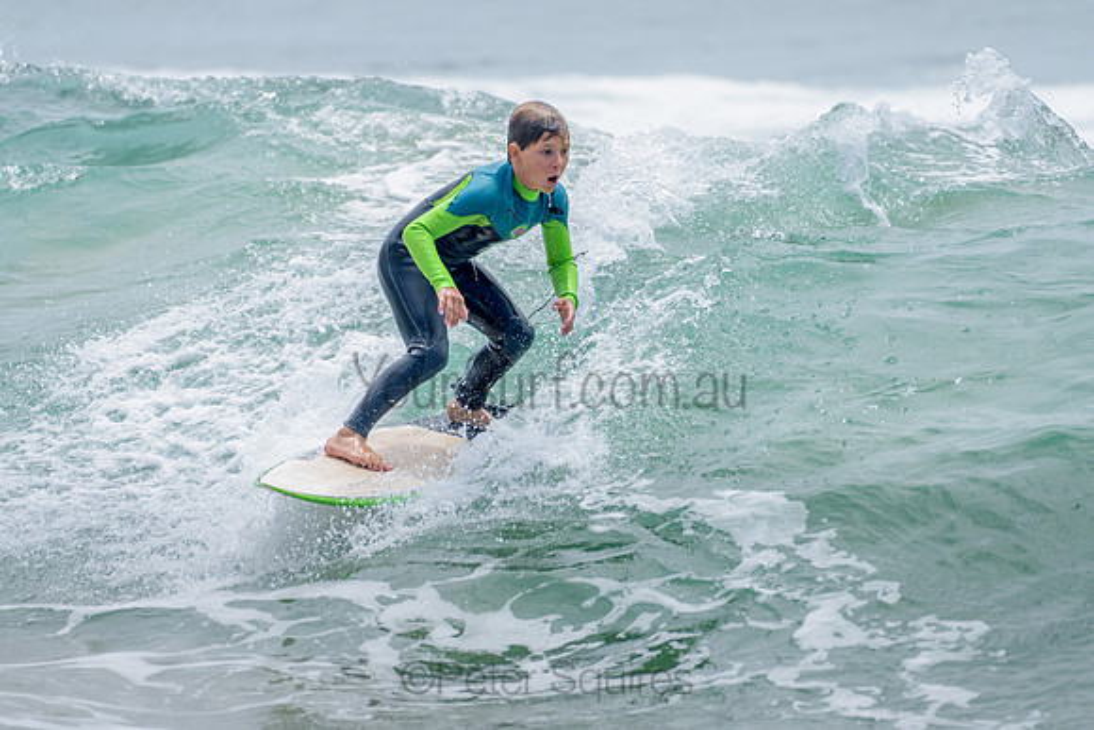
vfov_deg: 2.2
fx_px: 18635
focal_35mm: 613
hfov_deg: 3.4
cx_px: 524
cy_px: 302
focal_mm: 500
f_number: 5.6
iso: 220
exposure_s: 1/2000
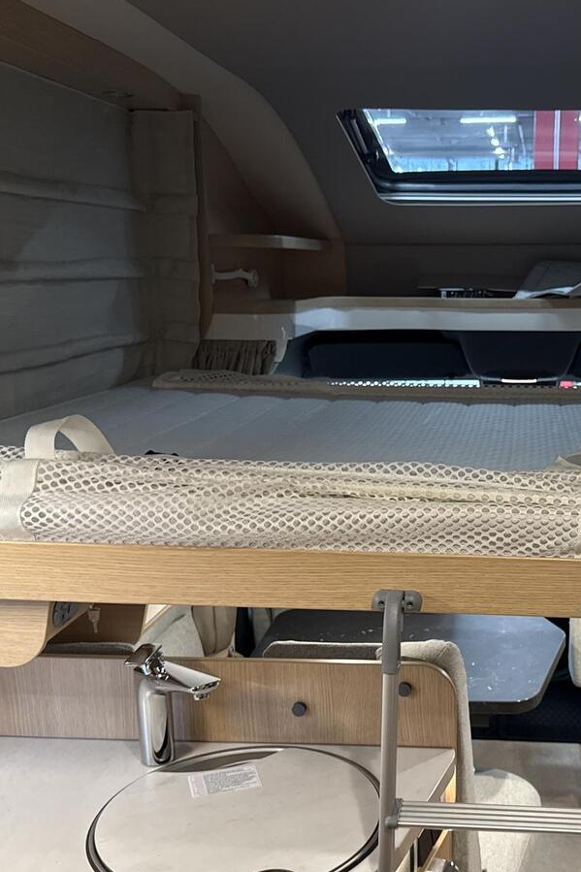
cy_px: 504
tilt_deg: -15.3
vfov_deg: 48.3
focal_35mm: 40
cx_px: 466
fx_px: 969
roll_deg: -0.3
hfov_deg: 32.5
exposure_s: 1/48
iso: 400
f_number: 1.78
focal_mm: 6.76
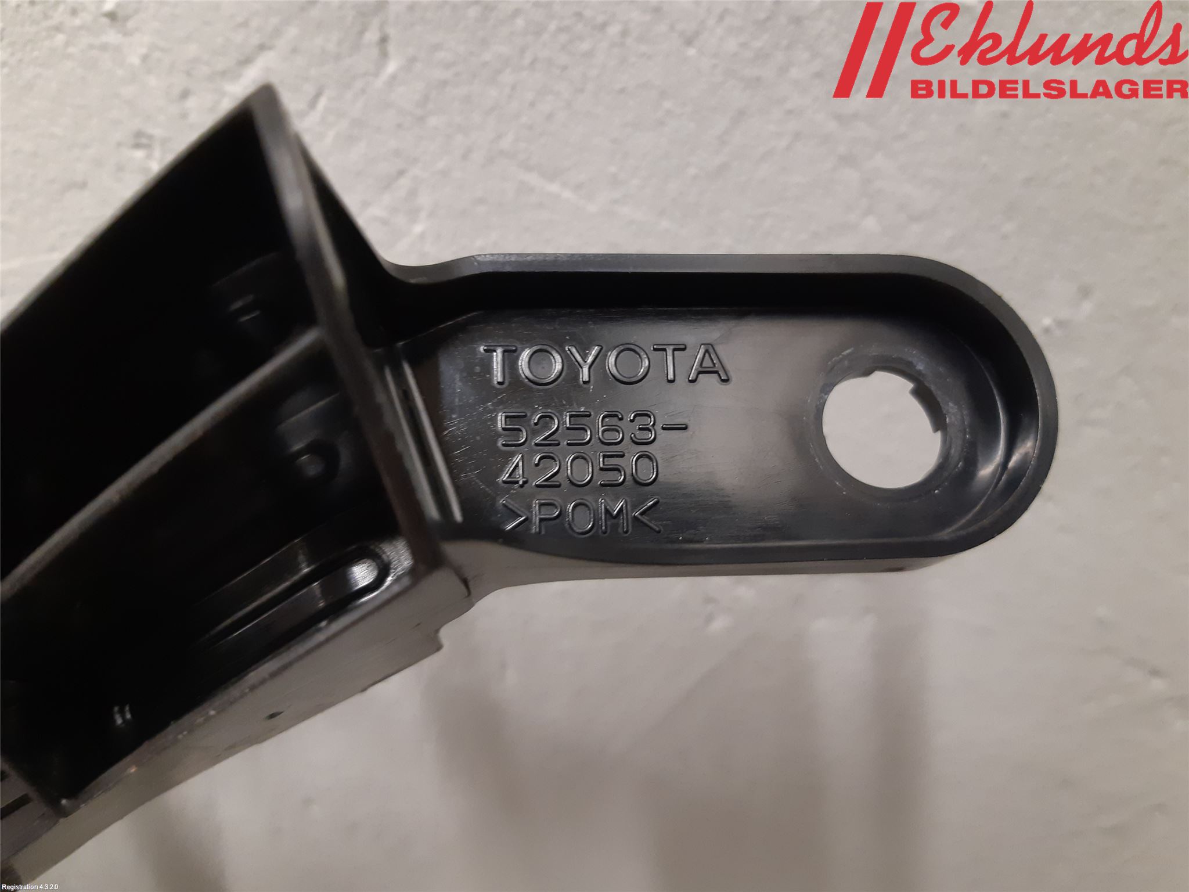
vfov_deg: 53.1
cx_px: 594
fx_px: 893
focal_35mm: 26
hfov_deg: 67.3
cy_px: 446
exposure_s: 1/33
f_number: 1.7
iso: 250
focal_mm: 3.93
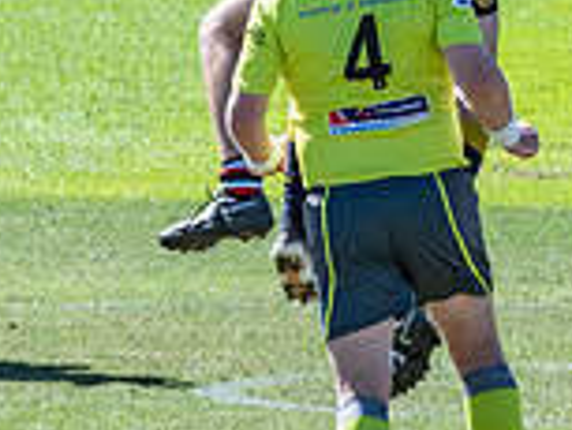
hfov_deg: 1.0
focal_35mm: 1989
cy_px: -338
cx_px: 433
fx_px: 32892
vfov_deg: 0.7
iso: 800
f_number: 14
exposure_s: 1/640
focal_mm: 300
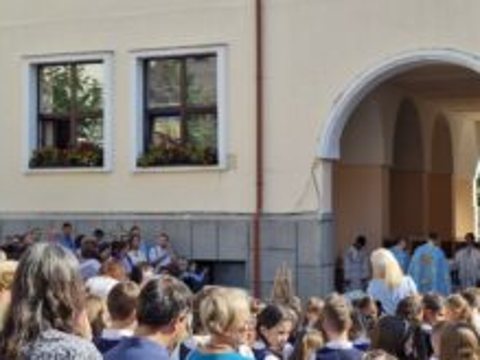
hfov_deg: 30.6
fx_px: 873
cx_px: 300
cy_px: 176
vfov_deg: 23.3
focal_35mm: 63
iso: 50
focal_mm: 5.54
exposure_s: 1/1040
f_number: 1.8
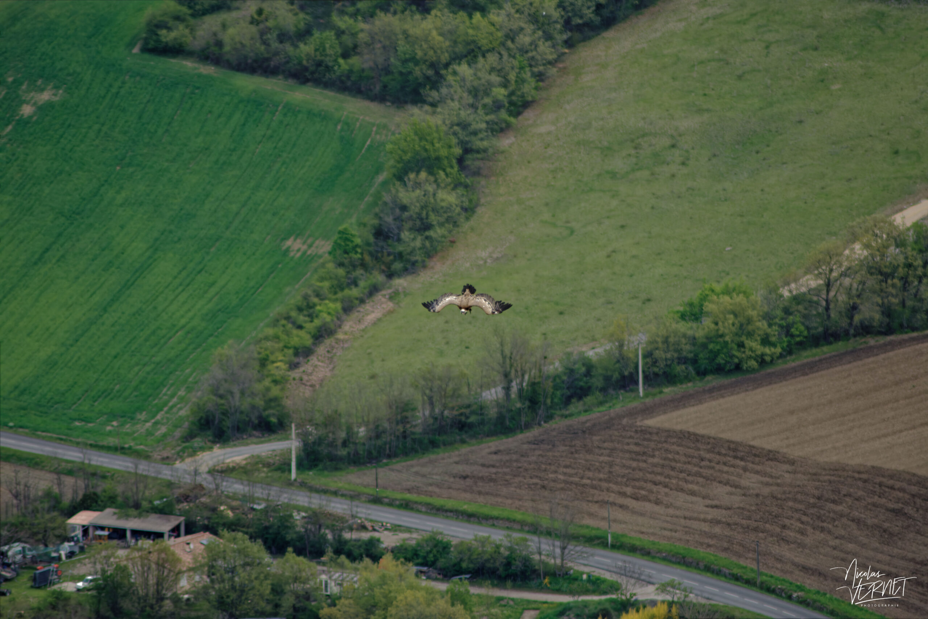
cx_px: 464
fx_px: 11600
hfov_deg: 4.6
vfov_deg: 3.1
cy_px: 310
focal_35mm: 450
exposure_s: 1/1600
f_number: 5.6
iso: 800
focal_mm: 300
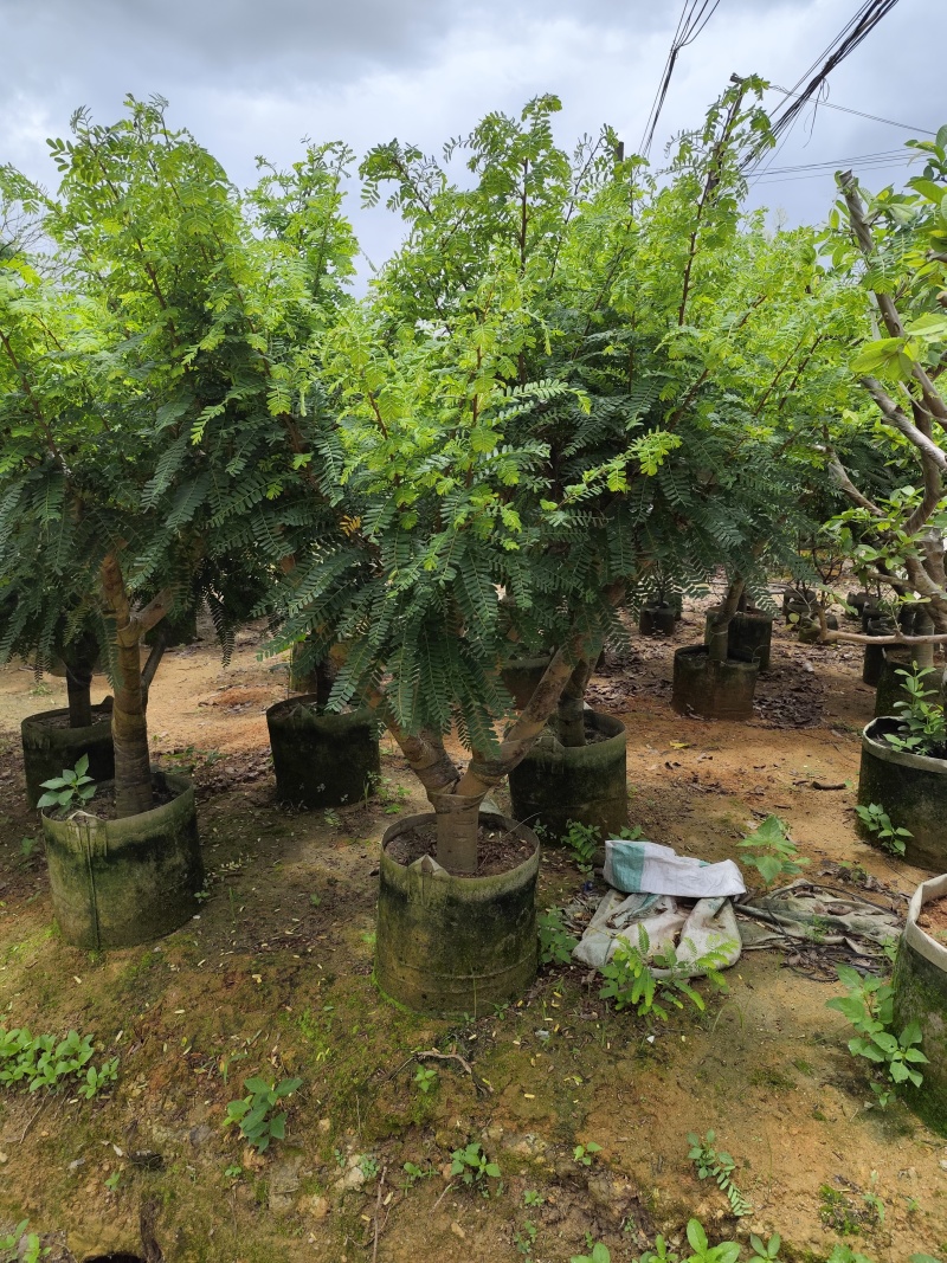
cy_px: 632
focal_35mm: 23
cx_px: 474
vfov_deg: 73.9
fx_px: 839
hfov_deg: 58.9
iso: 50
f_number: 1.65
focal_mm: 6.19
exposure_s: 1/1697
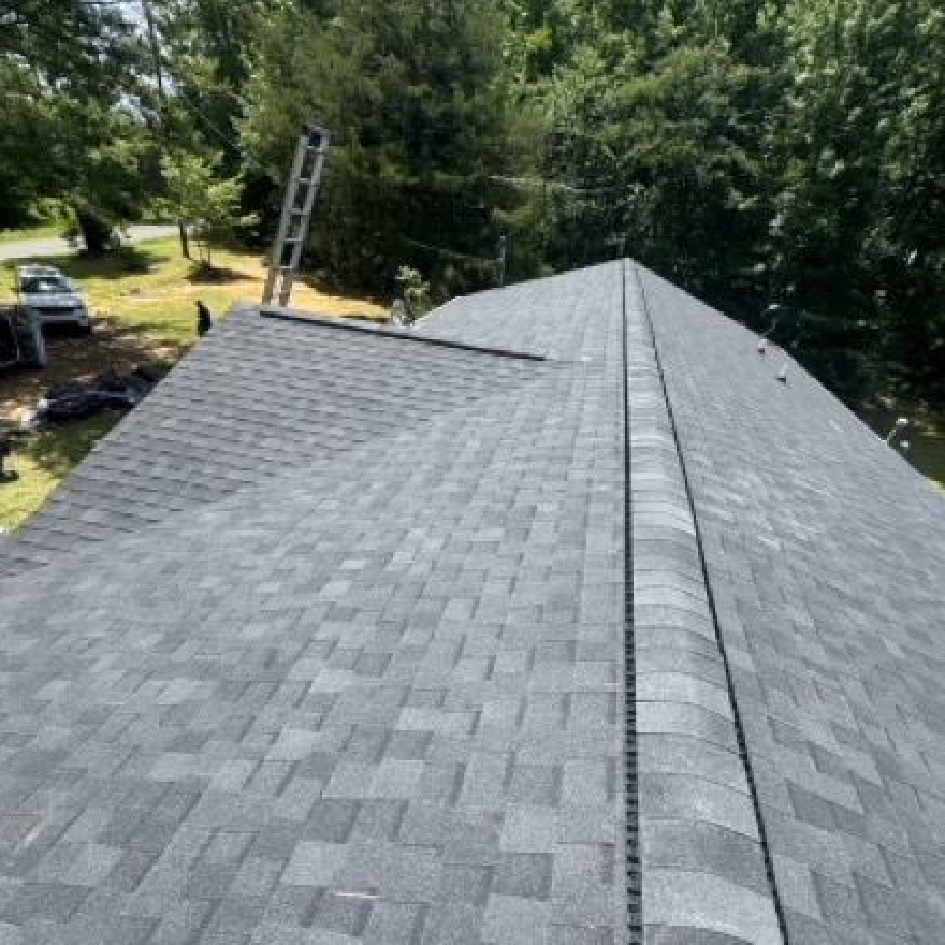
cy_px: 601
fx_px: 556
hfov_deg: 80.7
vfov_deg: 79.0
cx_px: 483
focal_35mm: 18
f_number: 2.2
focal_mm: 2.22
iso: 40
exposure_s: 1/899
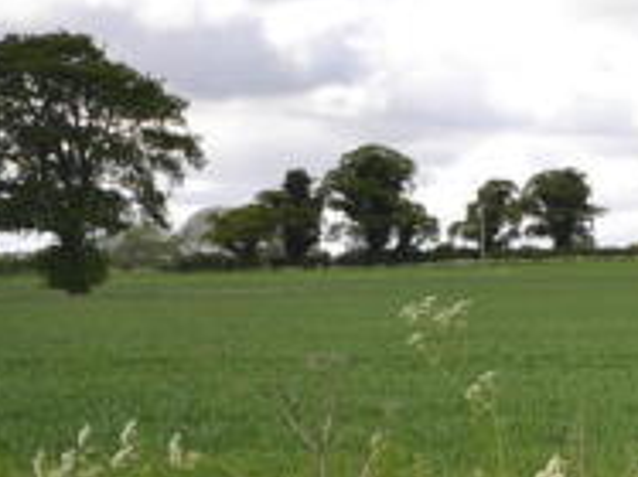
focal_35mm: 101
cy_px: 380
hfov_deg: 17.3
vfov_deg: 14.5
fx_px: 1860
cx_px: 984
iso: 100
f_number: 5.6
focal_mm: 20
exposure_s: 1/200
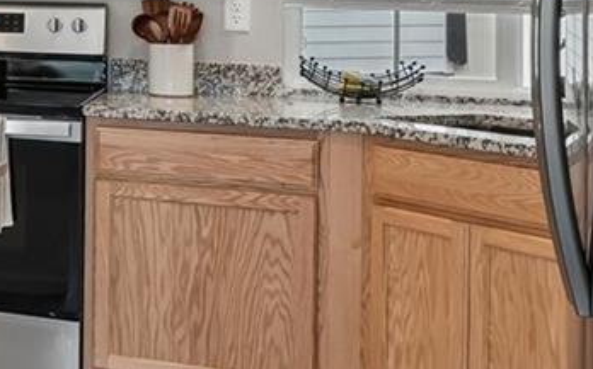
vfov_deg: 16.4
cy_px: -17
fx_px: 1249
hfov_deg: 19.2
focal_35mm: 77
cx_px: -511
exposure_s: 1/30
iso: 500
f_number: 8
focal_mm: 11
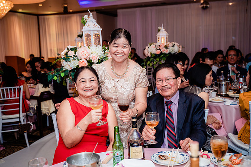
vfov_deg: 33.4
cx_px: 126
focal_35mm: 40
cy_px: 84
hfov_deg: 48.4
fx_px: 279
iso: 640
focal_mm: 40
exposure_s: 1/160
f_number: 3.5
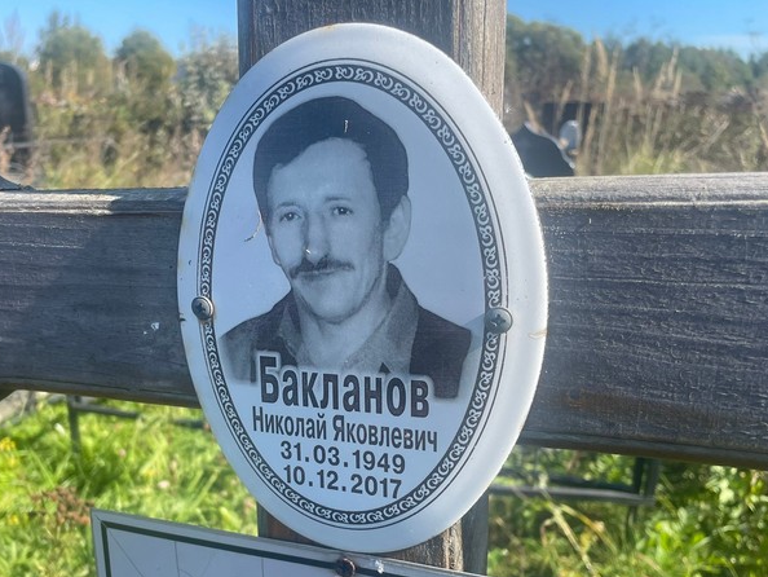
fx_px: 777
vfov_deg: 40.3
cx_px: 281
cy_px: 378
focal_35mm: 35
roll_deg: +2.4
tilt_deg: -13.1
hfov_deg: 52.0
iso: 32
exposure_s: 1/1595
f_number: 1.6
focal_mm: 4.2
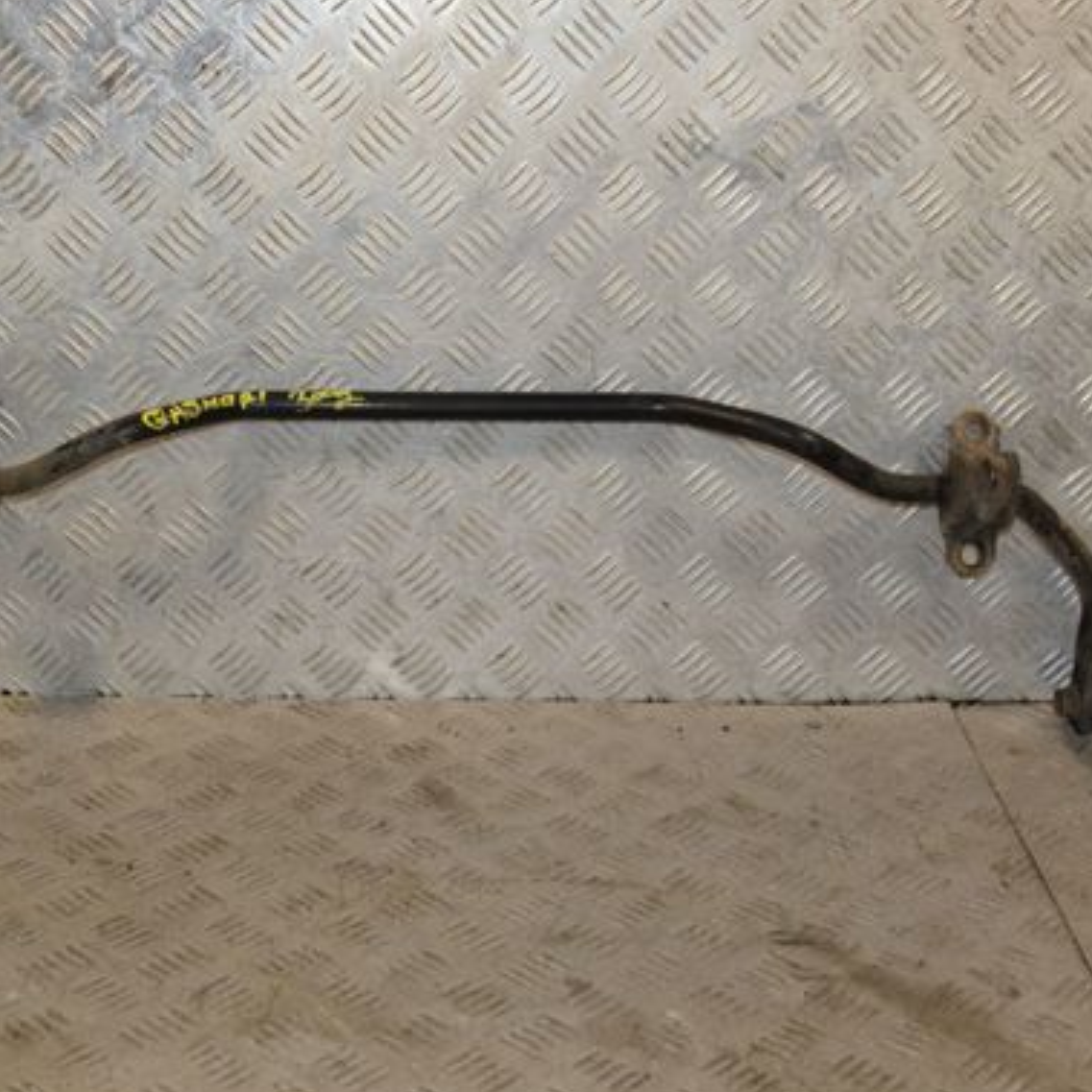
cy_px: 594
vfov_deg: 30.5
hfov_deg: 30.5
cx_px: 458
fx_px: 1999
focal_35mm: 56
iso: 800
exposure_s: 1/200
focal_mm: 26
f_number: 7.1
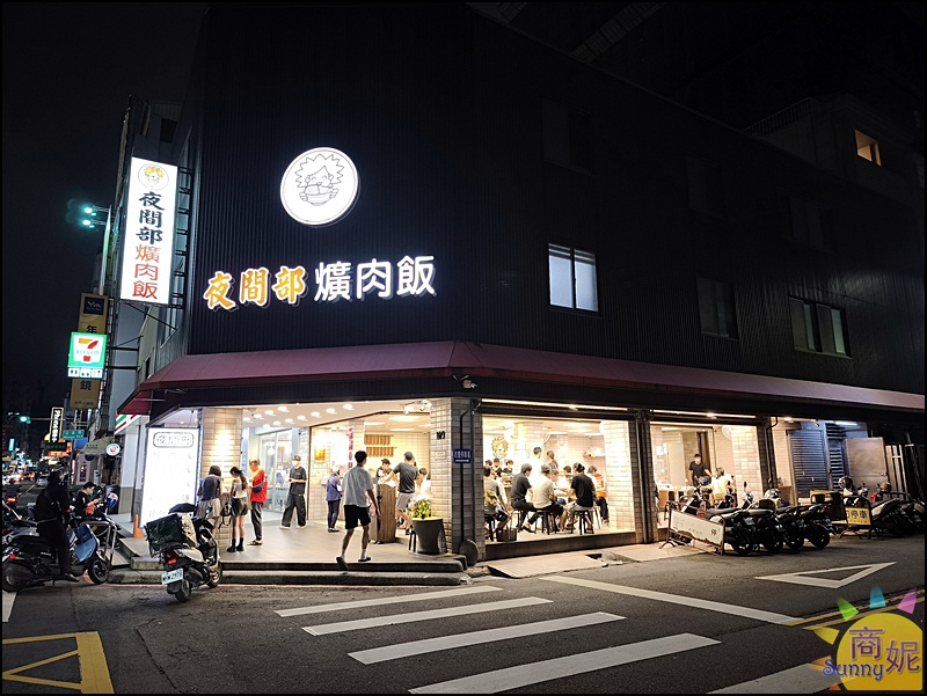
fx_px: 616
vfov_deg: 58.9
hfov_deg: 73.9
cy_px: 348
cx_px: 464
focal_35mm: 23
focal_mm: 6.57
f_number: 1.6
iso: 500
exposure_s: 1/60.1
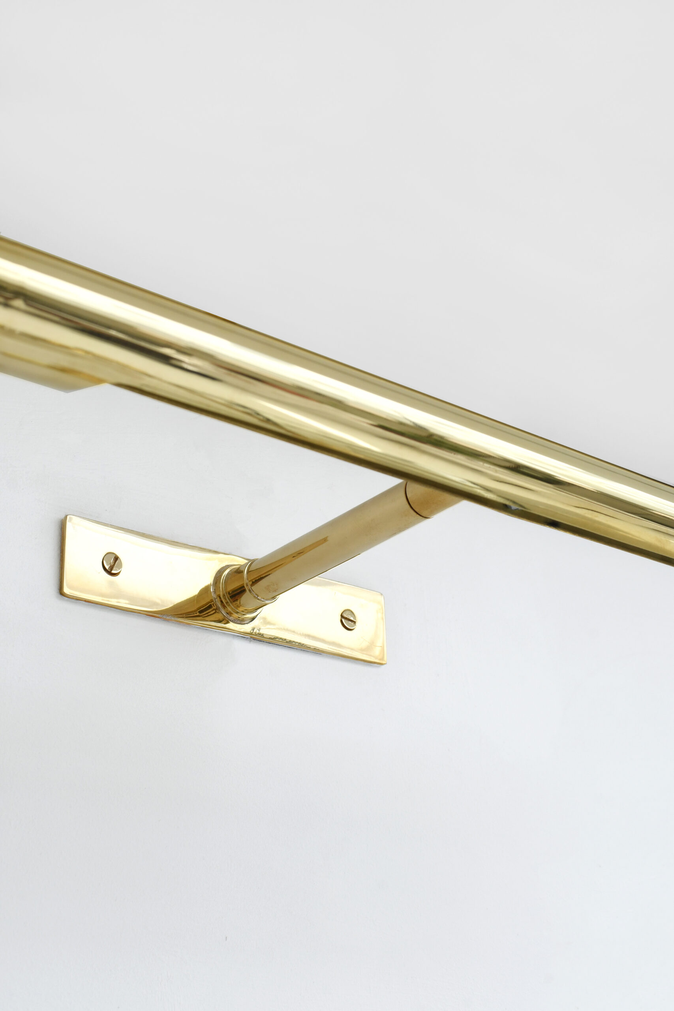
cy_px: 506
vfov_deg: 38.2
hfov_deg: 26.0
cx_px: 337
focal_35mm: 52
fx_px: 1460
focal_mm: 35
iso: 400
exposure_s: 1/160
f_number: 11
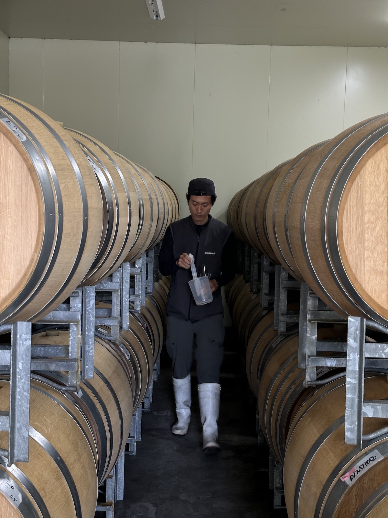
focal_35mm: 48
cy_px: 259
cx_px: 194
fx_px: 717
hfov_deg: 30.3
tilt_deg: -3.4
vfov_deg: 39.7
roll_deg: -2.1
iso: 200
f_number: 1.78
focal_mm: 6.86
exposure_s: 1/60
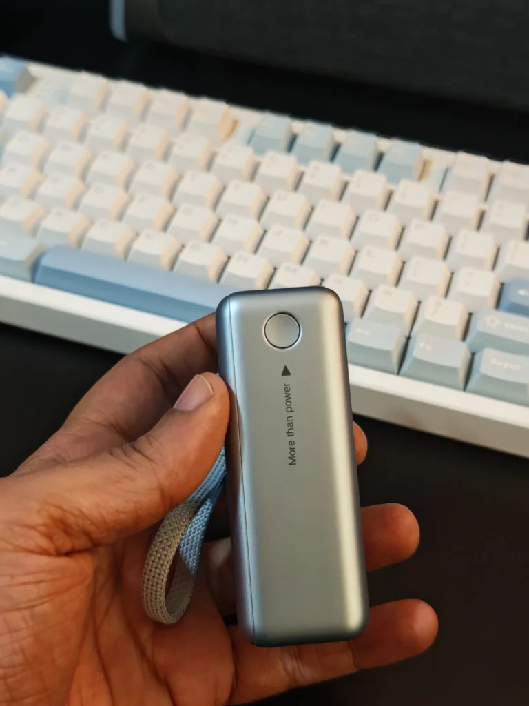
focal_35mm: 48
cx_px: 264
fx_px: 978
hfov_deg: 30.3
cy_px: 353
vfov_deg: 39.7
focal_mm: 6.83
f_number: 1.4
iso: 160
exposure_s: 1/50
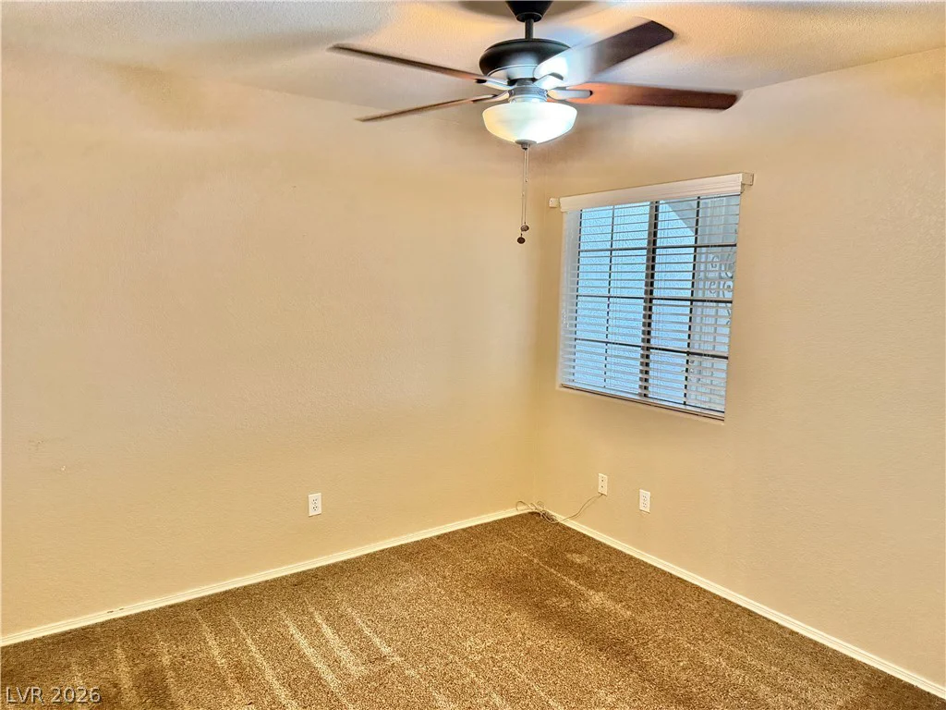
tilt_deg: -7.9
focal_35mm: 24
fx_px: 656
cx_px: 473
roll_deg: -1.4
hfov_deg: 71.6
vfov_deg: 56.8
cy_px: 355
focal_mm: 6.76
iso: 500
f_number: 1.78
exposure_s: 1/60
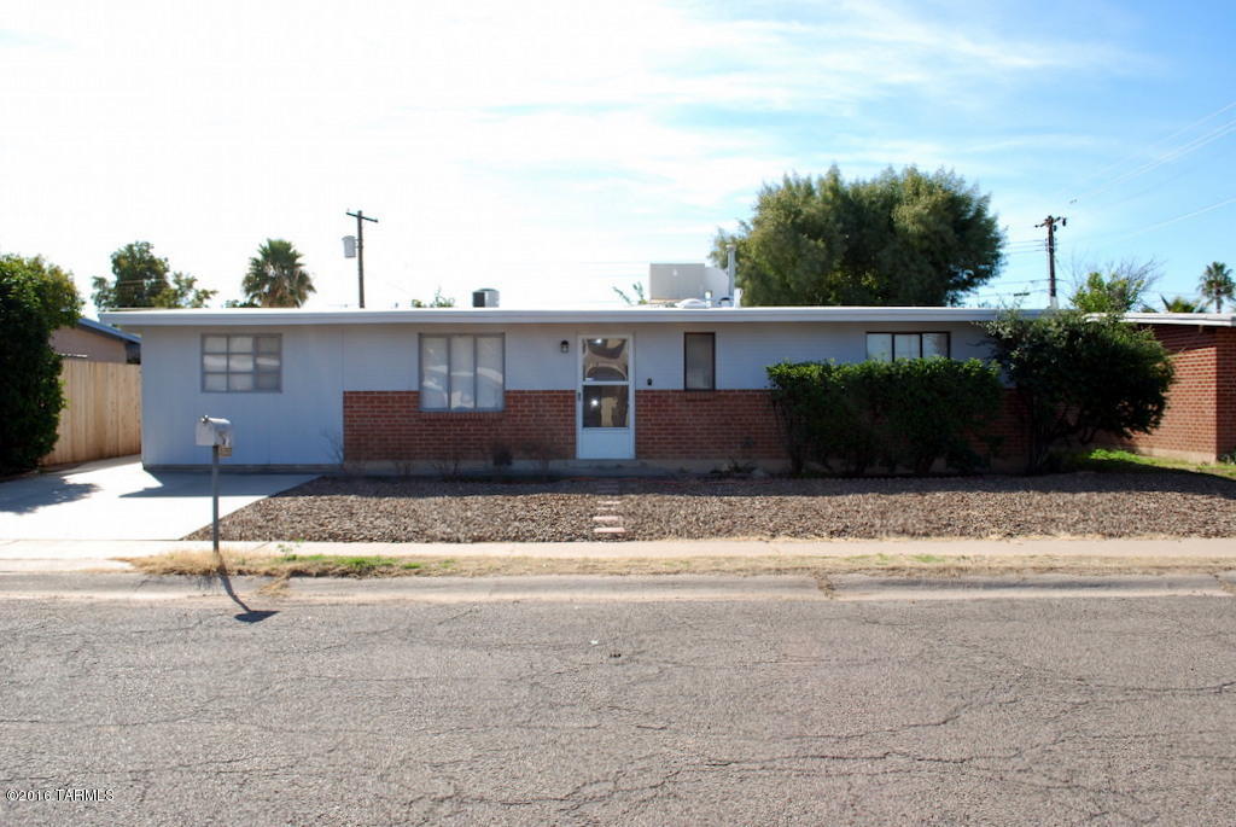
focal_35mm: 33
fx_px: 1134
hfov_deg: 57.2
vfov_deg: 40.1
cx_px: 618
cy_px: 414
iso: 100
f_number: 7.1
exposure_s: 1/200
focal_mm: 22
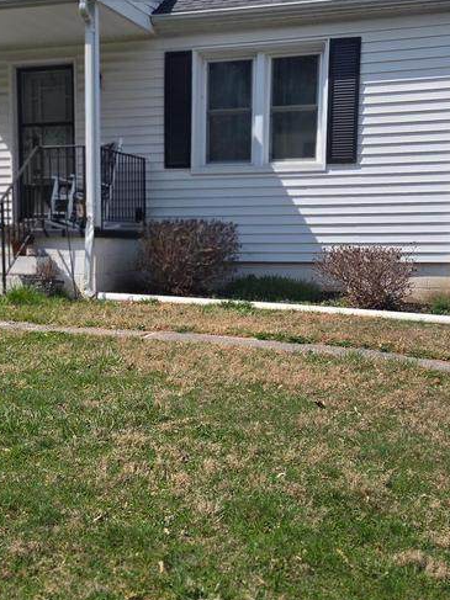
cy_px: 345
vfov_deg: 37.4
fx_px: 884
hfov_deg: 28.4
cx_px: 170
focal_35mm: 51
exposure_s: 1/6034
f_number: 1.8
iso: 80
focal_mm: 5.4
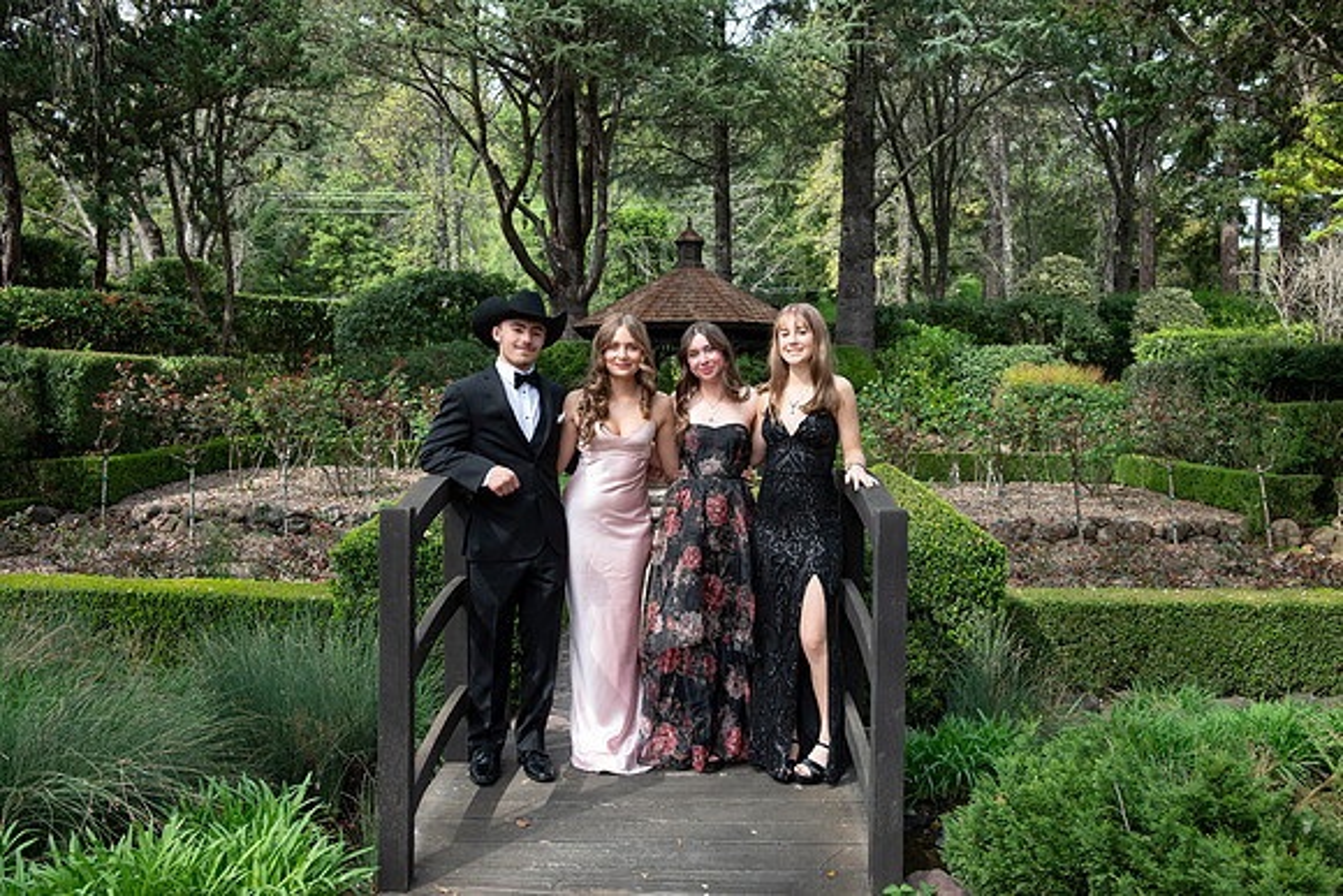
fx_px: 1250
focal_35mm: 34
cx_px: 672
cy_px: 448
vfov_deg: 39.4
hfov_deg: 56.5
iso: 1250
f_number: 5.6
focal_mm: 33.5
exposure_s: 1/1000
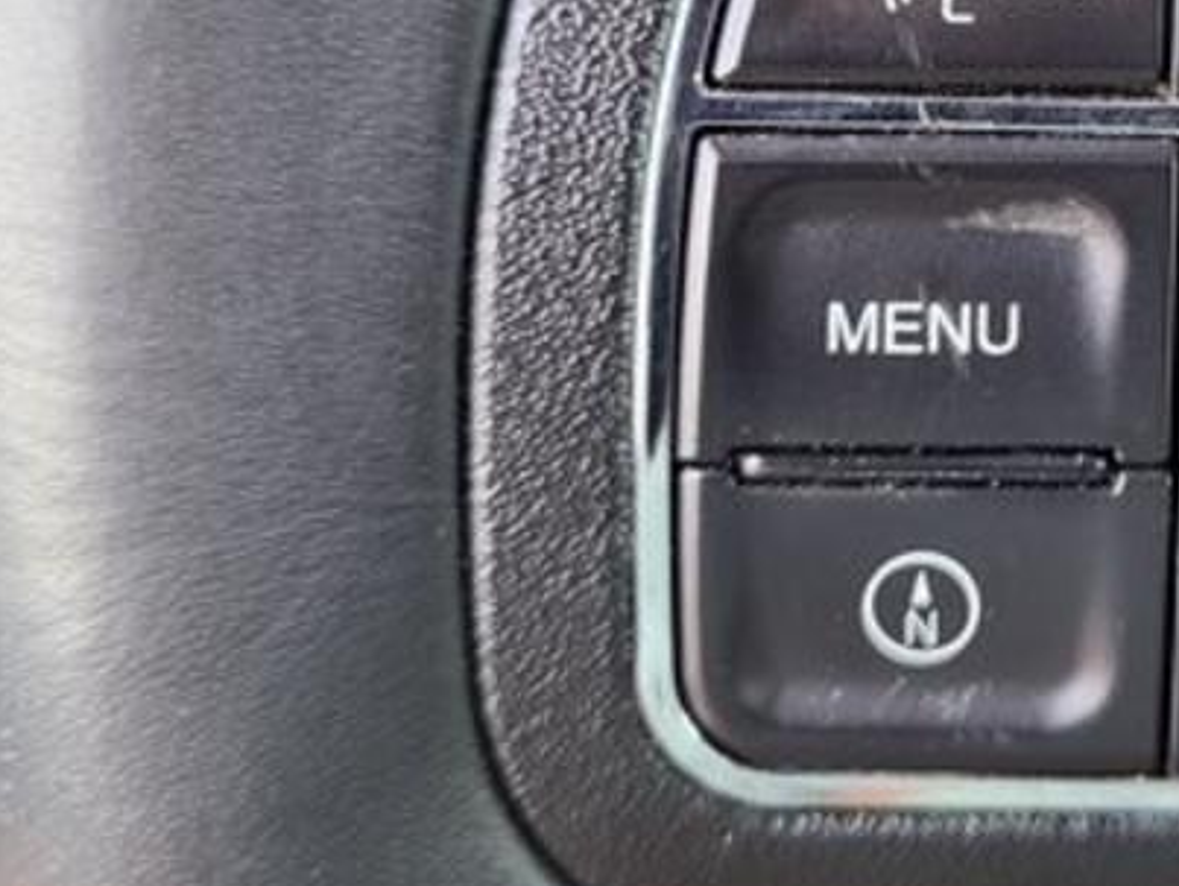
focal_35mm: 66
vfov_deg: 21.9
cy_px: 135
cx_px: 1106
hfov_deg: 28.0
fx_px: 2250
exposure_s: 1/120
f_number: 1.8
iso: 320
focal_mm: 5.4
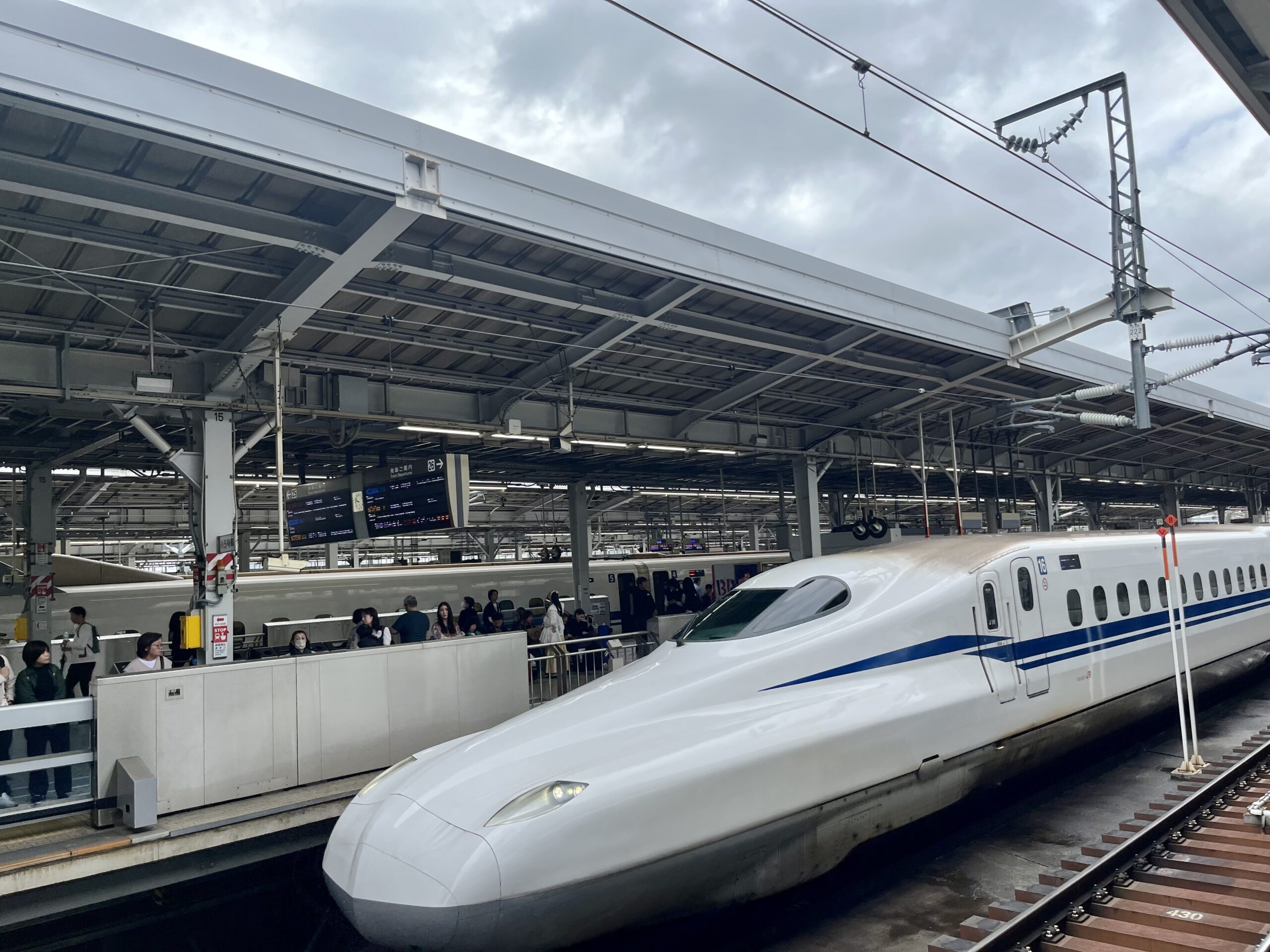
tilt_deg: +4.7
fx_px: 954
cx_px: 635
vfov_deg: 53.1
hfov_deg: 67.3
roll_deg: +4.0
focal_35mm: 26
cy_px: 476
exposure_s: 1/1199
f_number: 1.6
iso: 50
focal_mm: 5.1
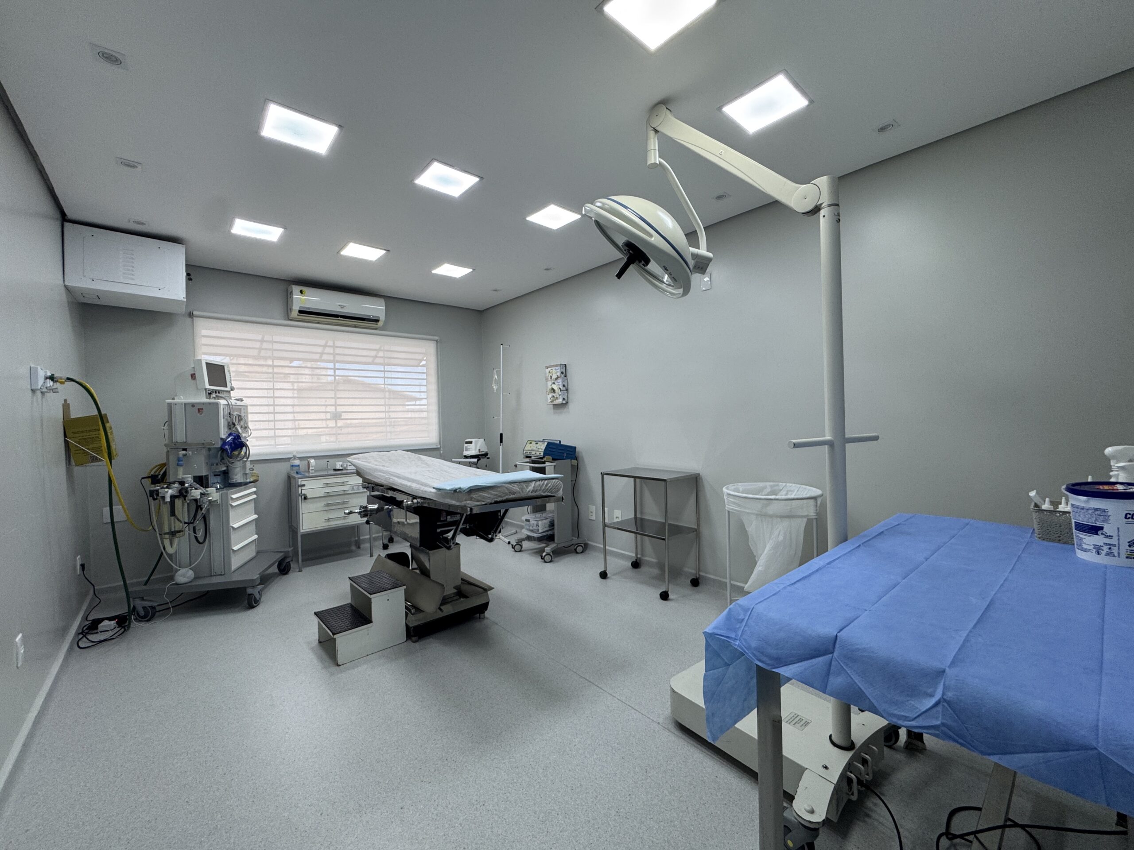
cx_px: 567
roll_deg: +1.9
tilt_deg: -0.3
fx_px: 459
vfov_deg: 85.7
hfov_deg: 102.1
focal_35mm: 14
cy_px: 425
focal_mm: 2.22
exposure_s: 1/120
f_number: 2.2
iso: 80
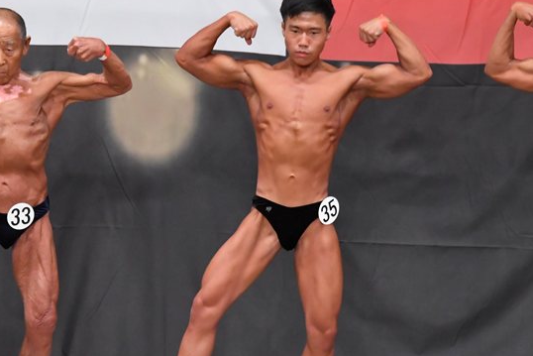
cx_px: 167
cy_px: 210
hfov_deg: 5.6
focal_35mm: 367
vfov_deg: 3.7
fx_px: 5435
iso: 6400
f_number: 5.6
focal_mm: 170
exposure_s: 1/400
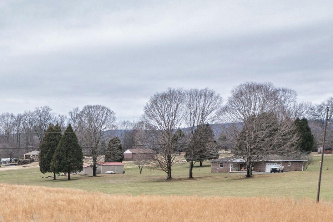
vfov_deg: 14.6
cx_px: -133
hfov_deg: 20.2
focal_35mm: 90
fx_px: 832
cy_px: 279
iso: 100
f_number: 4
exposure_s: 1/50
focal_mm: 10.26
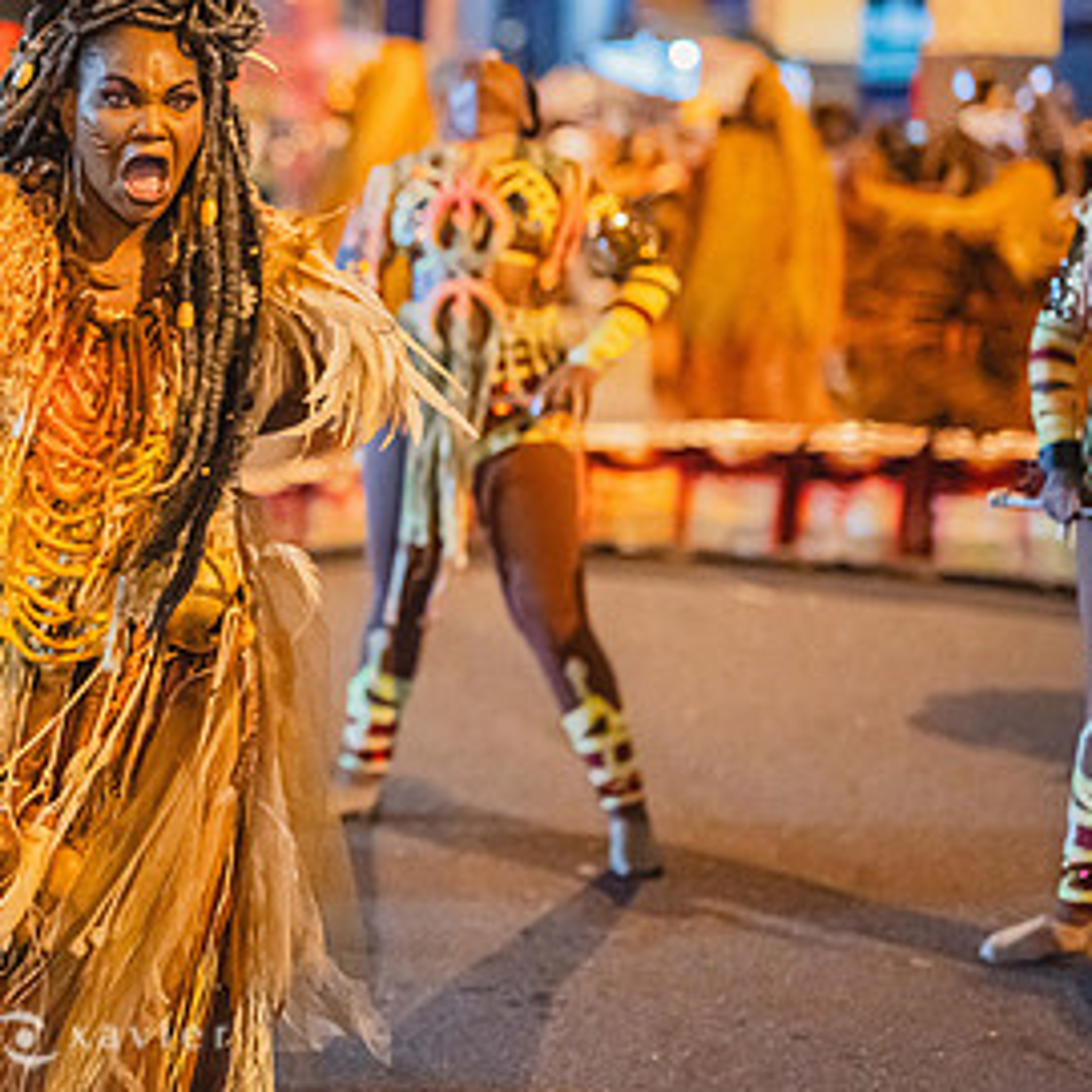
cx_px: 16
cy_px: 328
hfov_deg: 18.6
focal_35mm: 91
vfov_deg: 19.0
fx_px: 3248
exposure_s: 1/320
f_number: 1.2
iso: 6400
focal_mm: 50
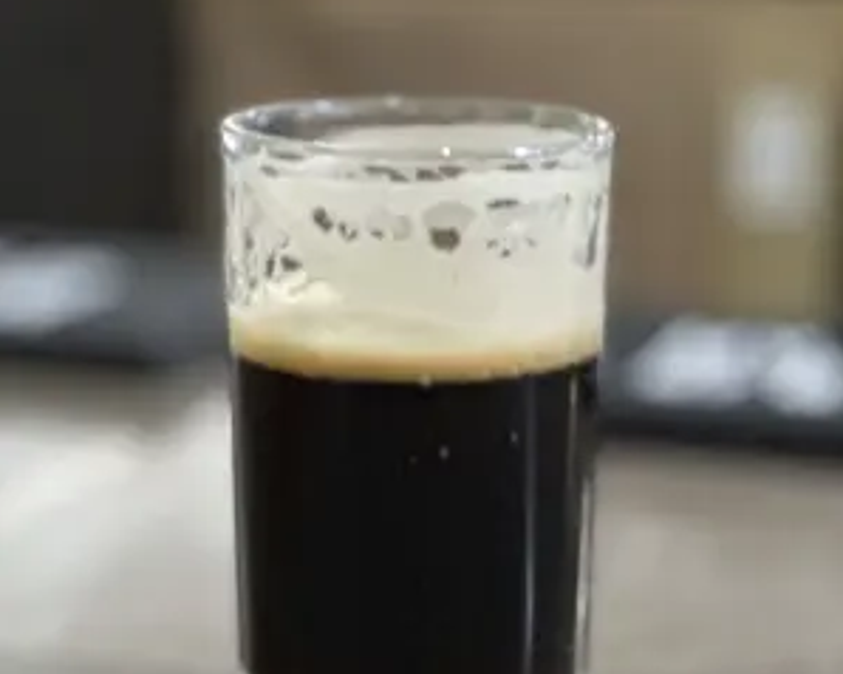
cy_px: 453
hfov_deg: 19.0
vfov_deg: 15.2
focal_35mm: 101
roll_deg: -1.0
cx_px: 422
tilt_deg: -13.8
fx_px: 2518
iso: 640
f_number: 2.8
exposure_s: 1/15
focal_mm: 9
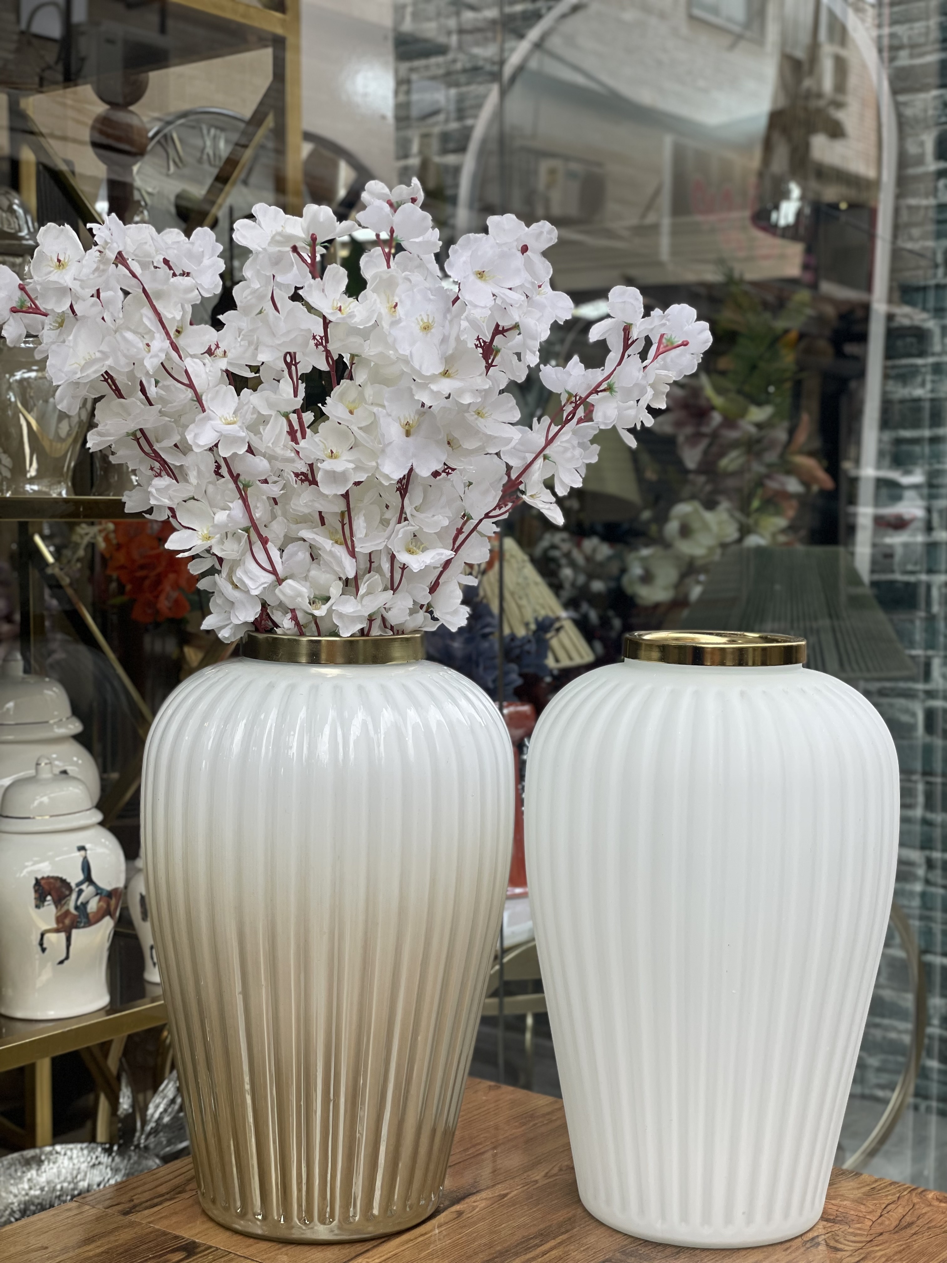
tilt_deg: -2.2
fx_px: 1897
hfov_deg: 28.0
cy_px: 632
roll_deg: +0.6
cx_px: 474
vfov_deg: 36.8
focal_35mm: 52
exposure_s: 1/292
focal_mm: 6
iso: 32
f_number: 2
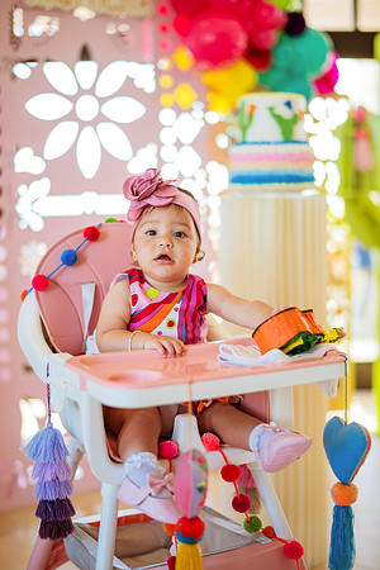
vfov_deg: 34.5
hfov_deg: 23.4
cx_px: 190
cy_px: 285
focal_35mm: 58
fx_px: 918
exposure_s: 1/400
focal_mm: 58
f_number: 1.6
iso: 250
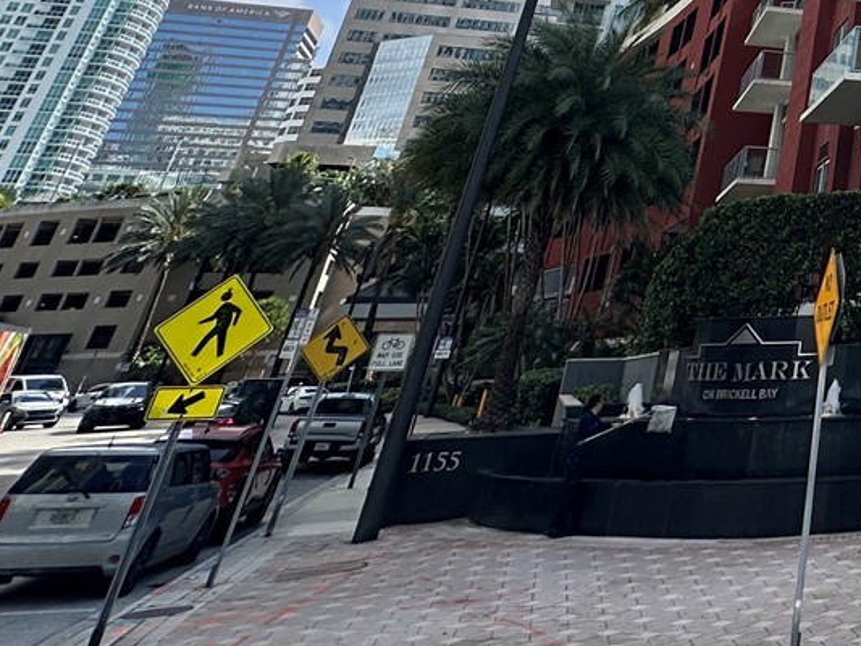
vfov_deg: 26.5
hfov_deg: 32.2
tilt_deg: +30.7
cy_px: -283
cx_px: 1153
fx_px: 1045
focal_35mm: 42
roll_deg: +1.0
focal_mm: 2.22
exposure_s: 1/940
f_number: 2.2
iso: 40
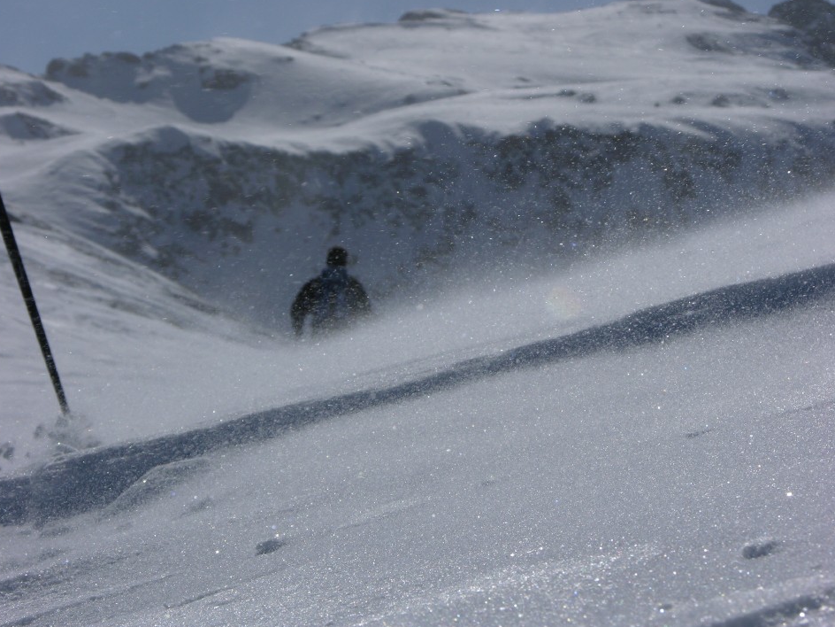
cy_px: 299
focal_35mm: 141
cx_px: 411
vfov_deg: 10.5
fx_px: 3401
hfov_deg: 14.0
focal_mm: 31.9
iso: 50
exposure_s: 1/952
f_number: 7.6
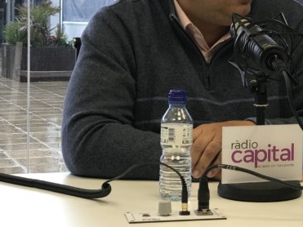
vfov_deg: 13.7
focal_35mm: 107
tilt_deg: -1.3
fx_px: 936
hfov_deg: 18.2
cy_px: 37
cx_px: 242
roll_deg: +0.0
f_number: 2.8
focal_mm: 6.6
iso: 40
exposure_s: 1/50
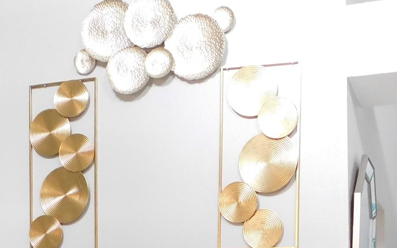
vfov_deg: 17.0
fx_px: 758
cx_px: 229
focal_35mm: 70
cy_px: 365
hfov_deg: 29.3
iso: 400
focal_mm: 4
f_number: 3
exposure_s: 1/10
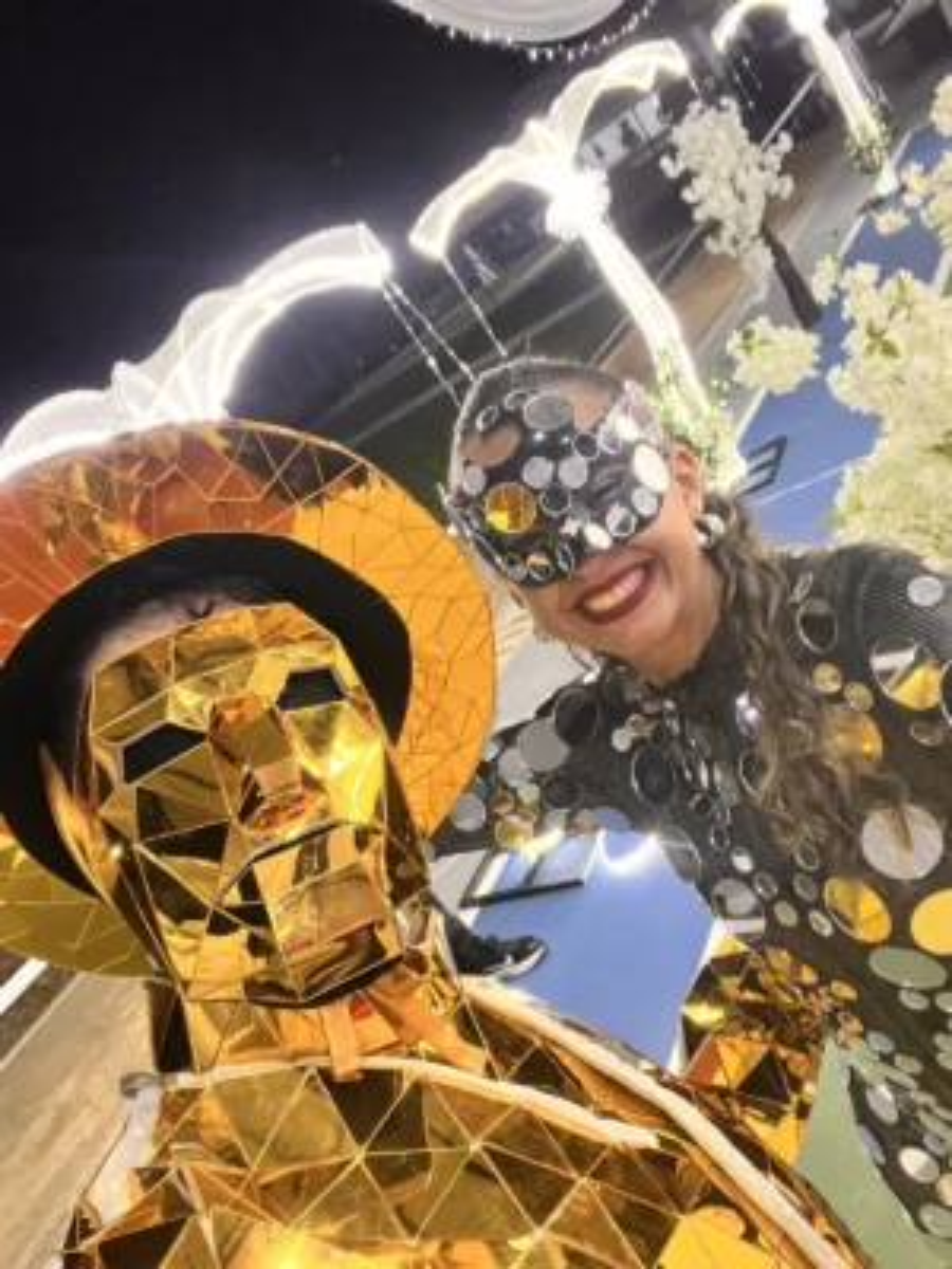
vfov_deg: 60.0
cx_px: 476
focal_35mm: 30
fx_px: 1100
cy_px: 634
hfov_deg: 46.8
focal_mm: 2.71
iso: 320
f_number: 2.2
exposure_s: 1/60
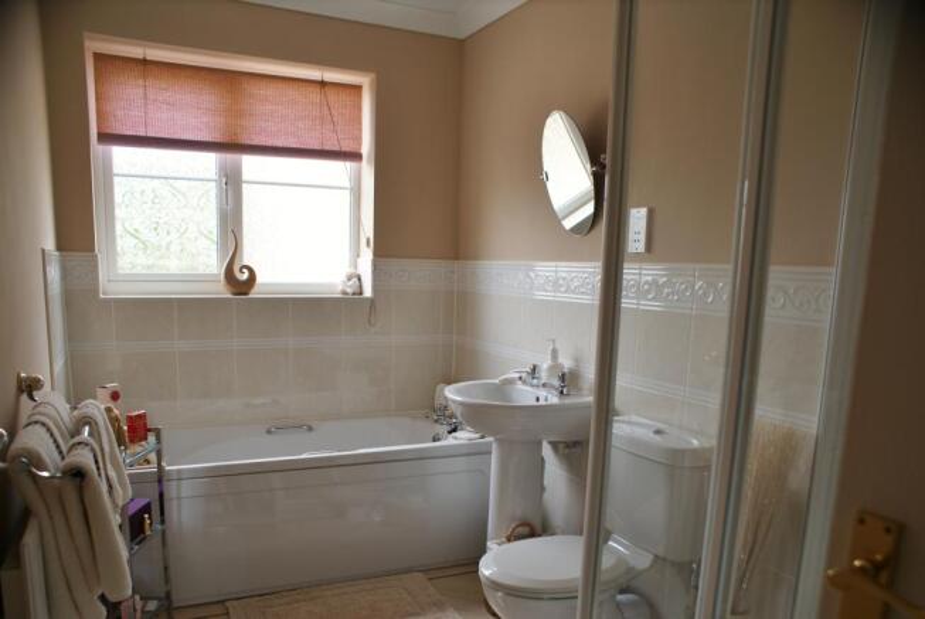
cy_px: 310
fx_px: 695
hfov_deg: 67.3
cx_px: 462
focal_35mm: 27
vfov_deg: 48.0
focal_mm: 18
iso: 100
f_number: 4
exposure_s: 1/40
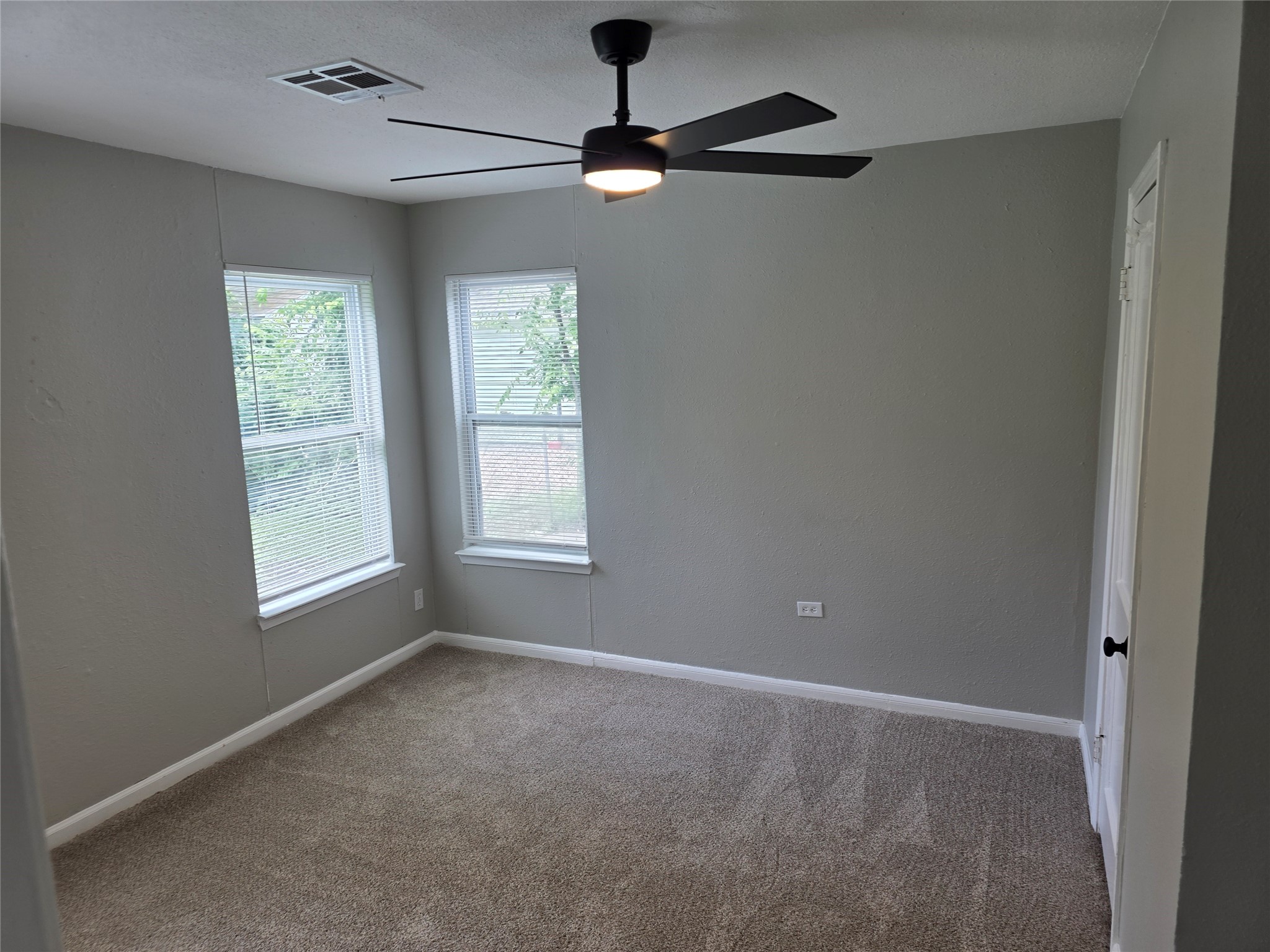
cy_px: 476
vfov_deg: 58.9
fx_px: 844
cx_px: 635
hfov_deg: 73.9
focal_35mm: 23
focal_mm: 6.3
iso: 40
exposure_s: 1/120
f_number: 1.7
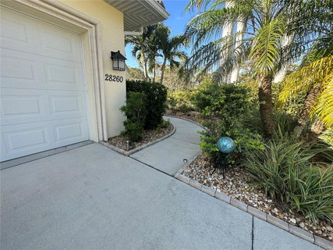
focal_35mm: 14
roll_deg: -1.6
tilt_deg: -13.4
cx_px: 166
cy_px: 125
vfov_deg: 85.6
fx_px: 135
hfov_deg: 102.1
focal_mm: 2.22
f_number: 2.2
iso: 40
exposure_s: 1/322
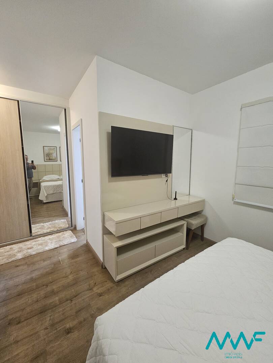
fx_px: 137
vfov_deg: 106.2
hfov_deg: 89.9
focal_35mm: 13
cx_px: 136
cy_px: 182
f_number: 2.2
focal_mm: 2.2
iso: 400
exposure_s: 1/60
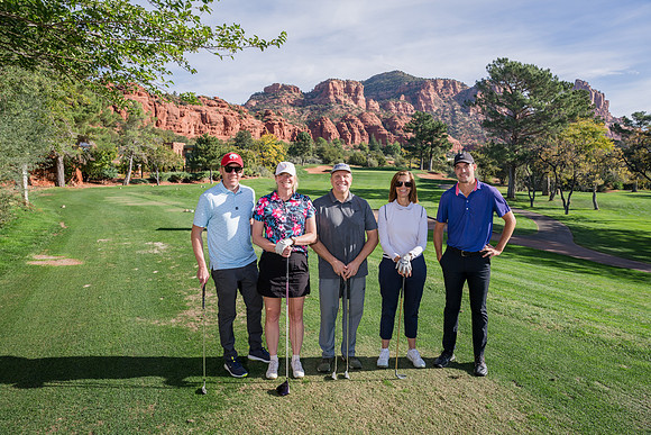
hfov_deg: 73.7
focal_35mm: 24
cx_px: 326
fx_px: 434
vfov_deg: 53.2
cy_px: 218
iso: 250
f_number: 4.5
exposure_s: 1/1250
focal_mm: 24
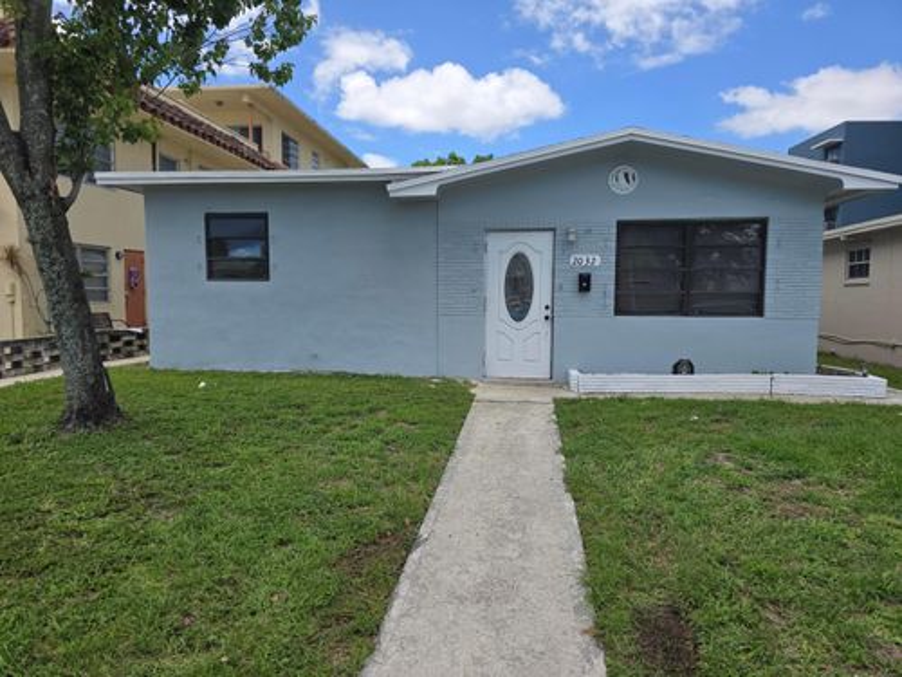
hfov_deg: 73.9
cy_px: 338
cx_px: 451
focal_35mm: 23
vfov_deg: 58.9
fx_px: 599
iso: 12
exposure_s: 1/638
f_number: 1.7
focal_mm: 6.3
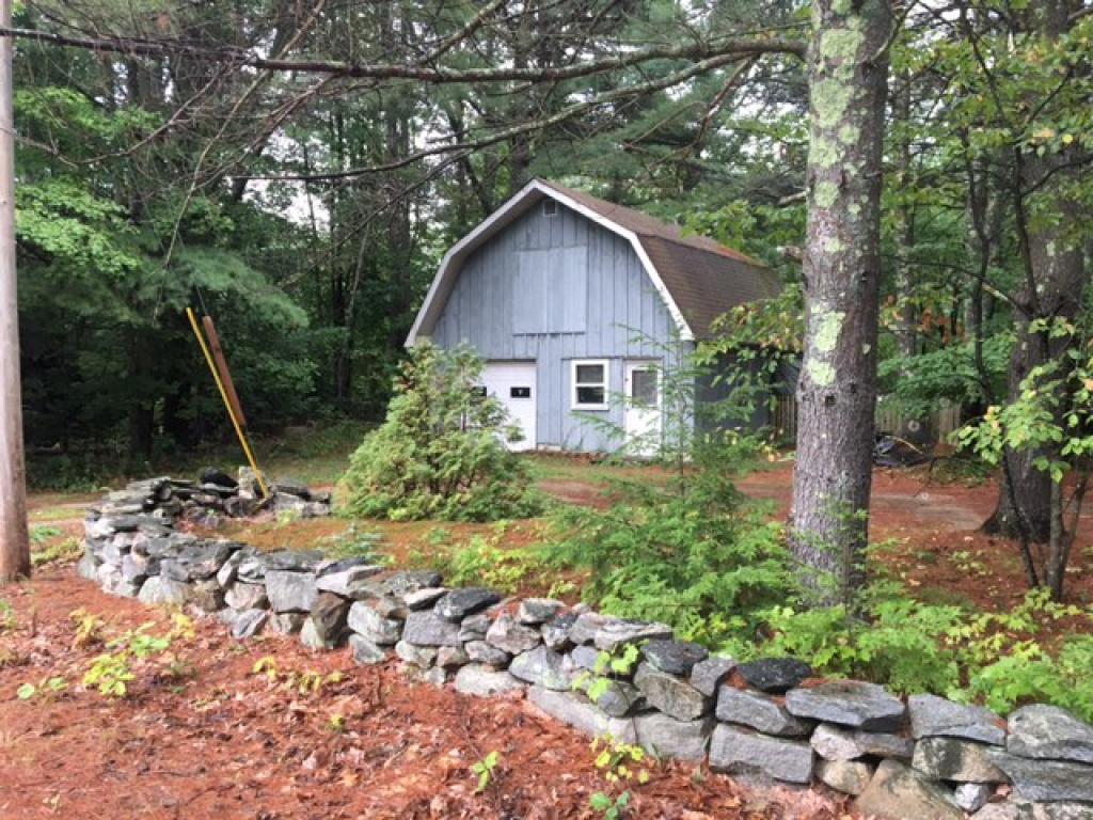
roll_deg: +0.5
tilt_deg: -3.1
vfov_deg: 48.2
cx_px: 546
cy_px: 410
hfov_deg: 61.7
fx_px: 916
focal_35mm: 29
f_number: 2.2
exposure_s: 1/30
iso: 25
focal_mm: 4.15
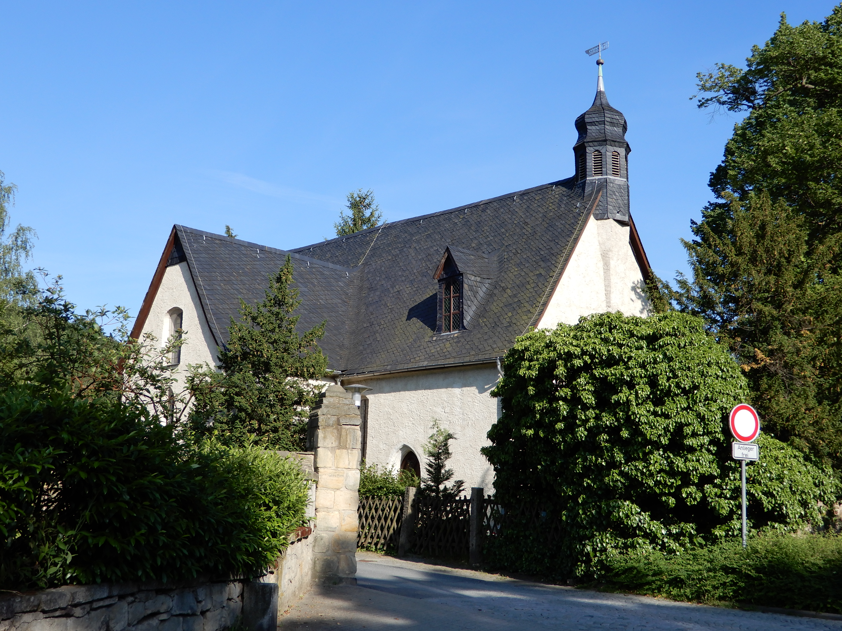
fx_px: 1022
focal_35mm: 42
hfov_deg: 44.8
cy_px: 316
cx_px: 421
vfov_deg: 34.3
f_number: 4
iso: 80
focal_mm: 7.5
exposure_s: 1/500
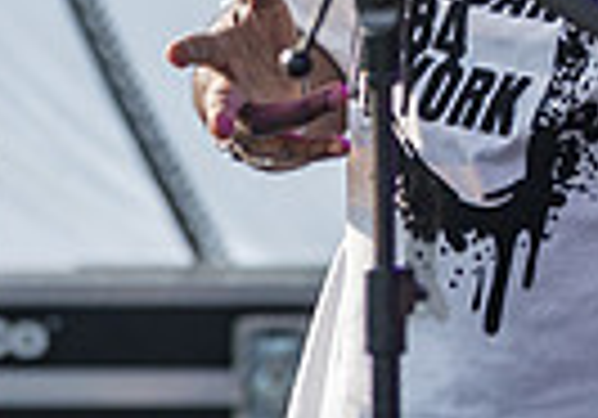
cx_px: 576
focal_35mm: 400
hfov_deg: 5.1
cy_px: -338
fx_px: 6745
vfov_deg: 3.5
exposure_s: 1/1250
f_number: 3.5
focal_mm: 78
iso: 500
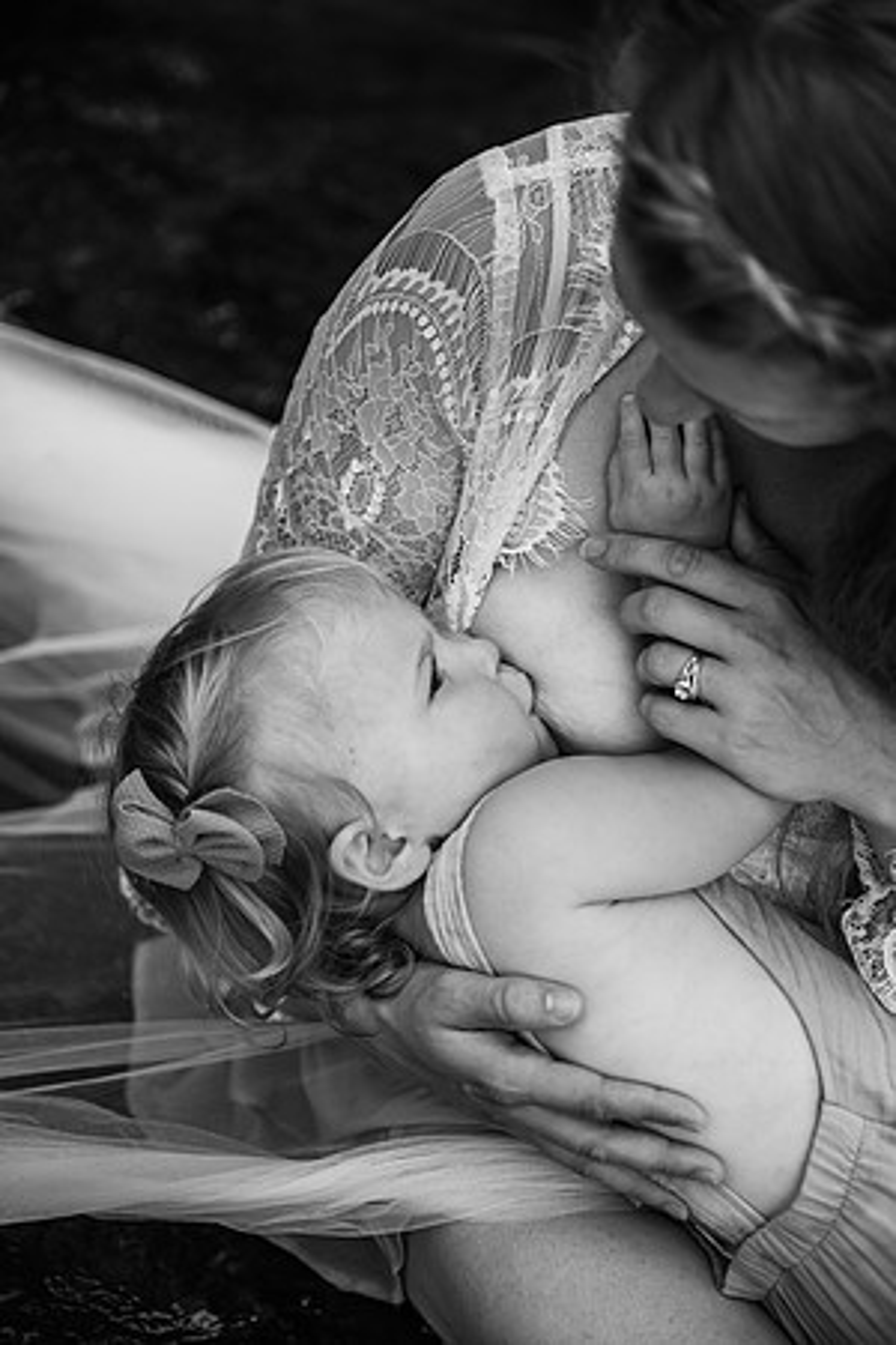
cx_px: 448
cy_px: 672
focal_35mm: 62
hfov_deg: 21.9
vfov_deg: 32.4
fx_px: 2314
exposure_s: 1/1000
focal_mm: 62
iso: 500
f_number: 2.8
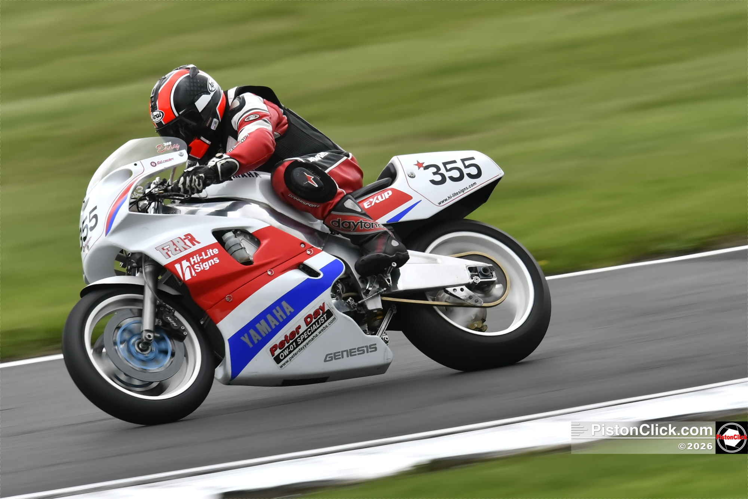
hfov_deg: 4.6
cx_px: 374
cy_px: 250
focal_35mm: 450
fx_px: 9349
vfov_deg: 3.1
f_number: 6.3
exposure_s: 1/250
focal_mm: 300
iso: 180
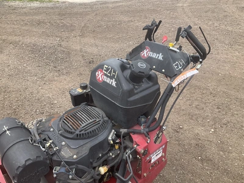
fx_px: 204
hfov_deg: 61.7
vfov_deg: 48.2
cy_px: 92
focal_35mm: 29
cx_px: 122
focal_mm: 3
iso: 25
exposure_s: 1/599
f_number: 1.8
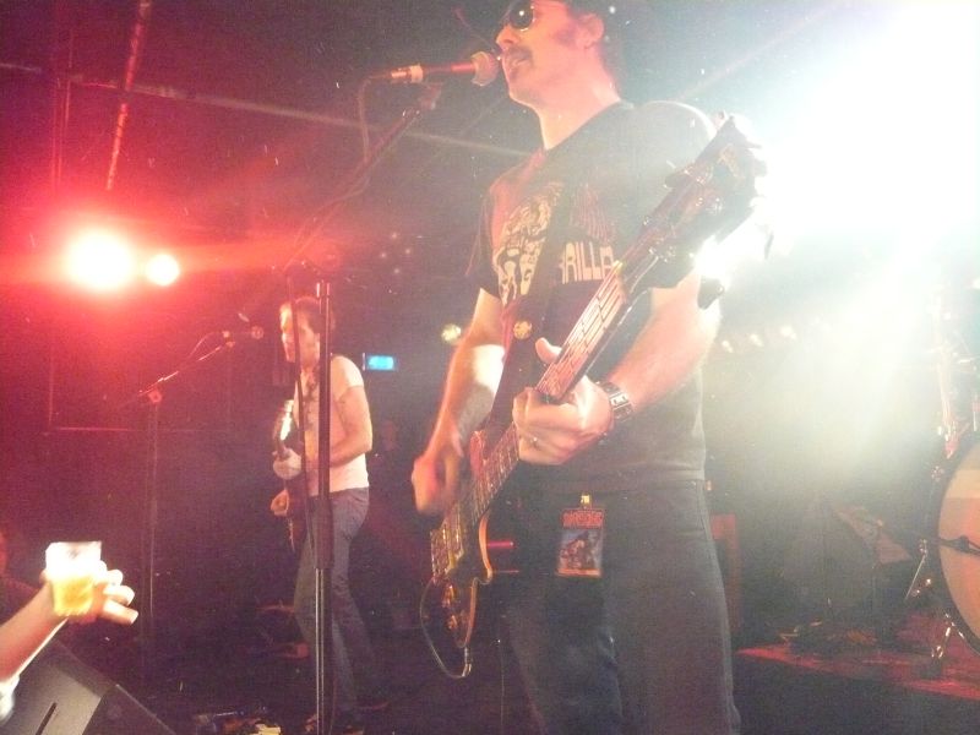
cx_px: 490
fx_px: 793
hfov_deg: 63.4
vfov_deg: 49.7
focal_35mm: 28
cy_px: 368
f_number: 2.8
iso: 1250
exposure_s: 1/50
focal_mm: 4.6
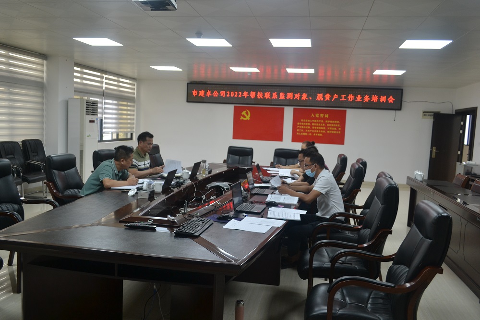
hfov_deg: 61.9
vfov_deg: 43.6
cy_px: 160
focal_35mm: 30
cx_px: 240
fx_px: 400
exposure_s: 1/80
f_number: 4.5
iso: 400
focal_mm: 20
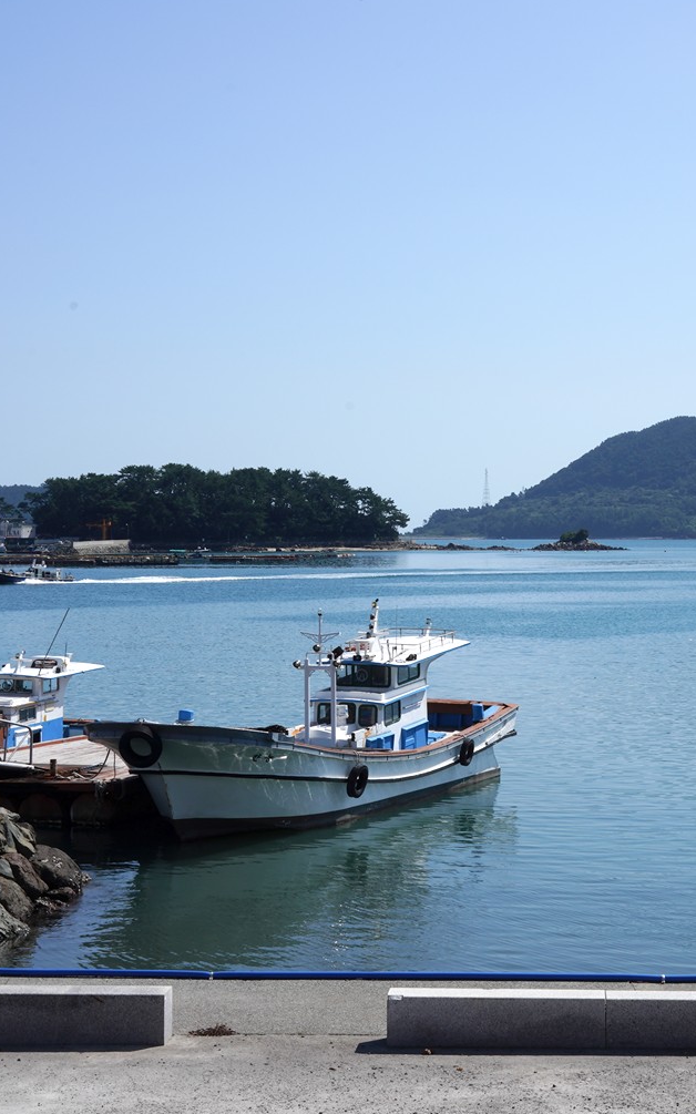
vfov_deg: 29.0
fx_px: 2155
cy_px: 530
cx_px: 478
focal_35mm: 71
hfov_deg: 18.3
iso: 100
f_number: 20
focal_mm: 35
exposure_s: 1/100
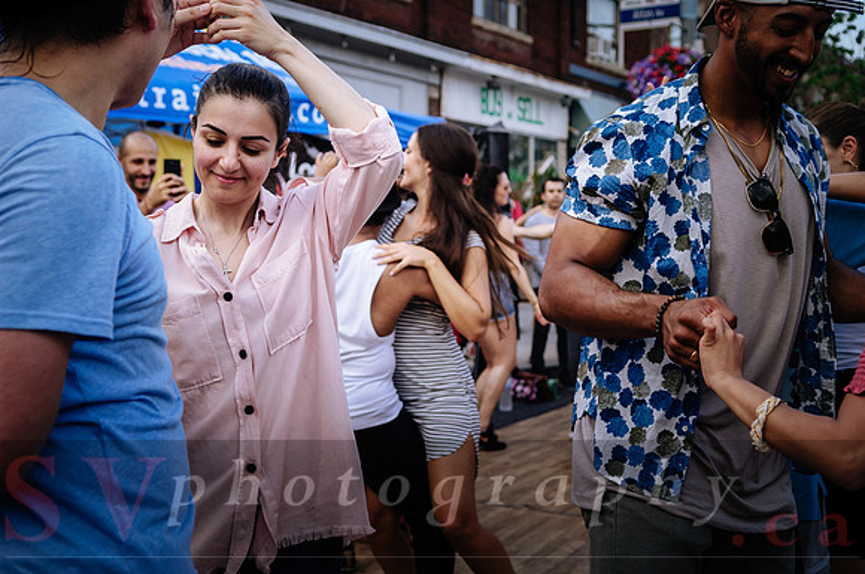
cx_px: 432
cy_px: 287
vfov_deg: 28.9
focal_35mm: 46
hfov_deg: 42.4
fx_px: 1116
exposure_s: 1/320
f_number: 3.5
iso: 100
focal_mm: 31
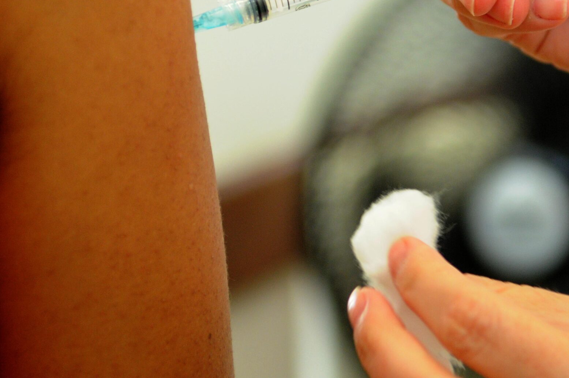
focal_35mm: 136
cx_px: 340
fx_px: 2144
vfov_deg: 10.1
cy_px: 83
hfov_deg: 15.1
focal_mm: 55
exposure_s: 1/160
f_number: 2.8
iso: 1000
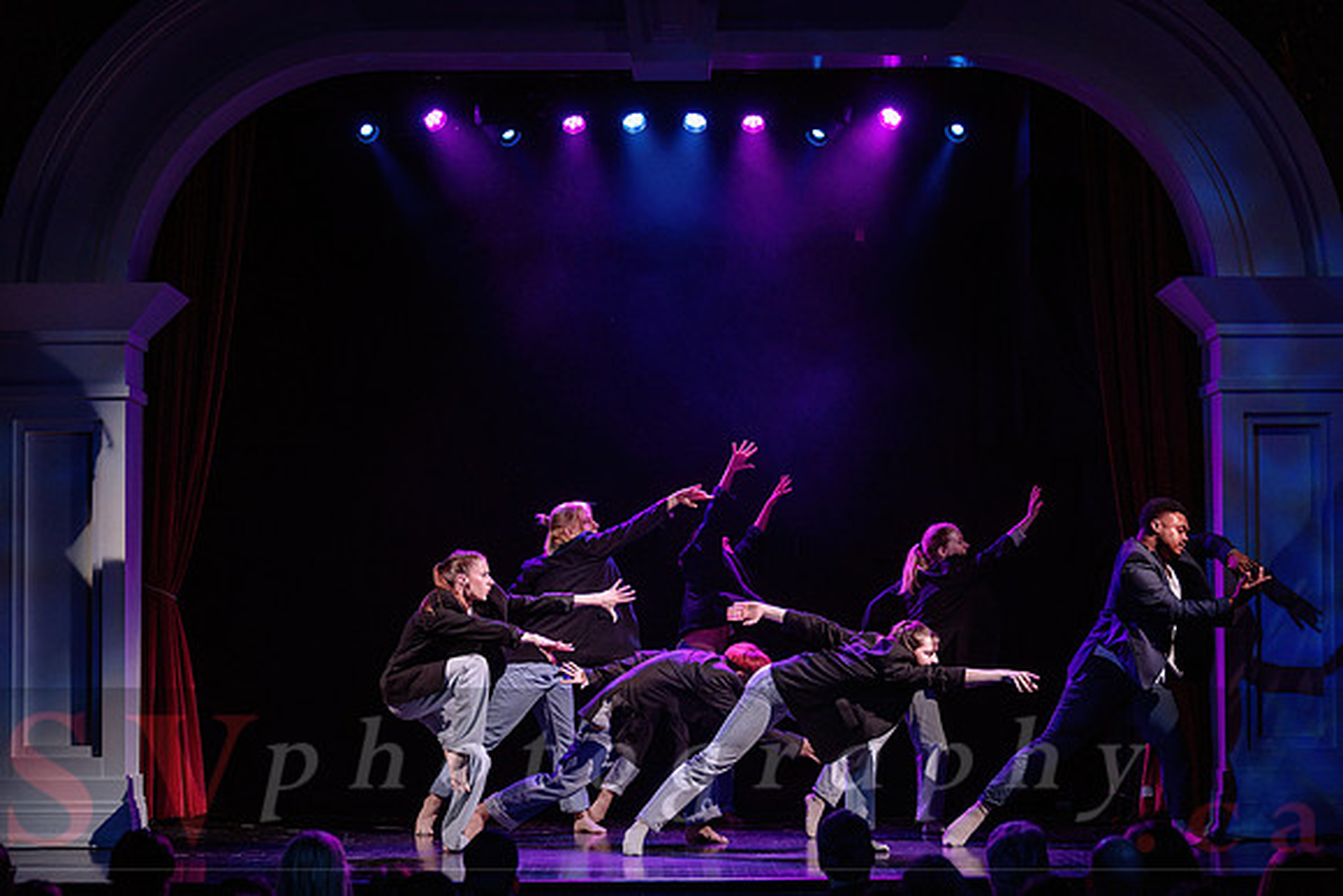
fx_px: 3409
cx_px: 728
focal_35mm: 91
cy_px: 453
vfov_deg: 15.0
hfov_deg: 22.3
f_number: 2.8
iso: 1600
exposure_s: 1/200
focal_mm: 82
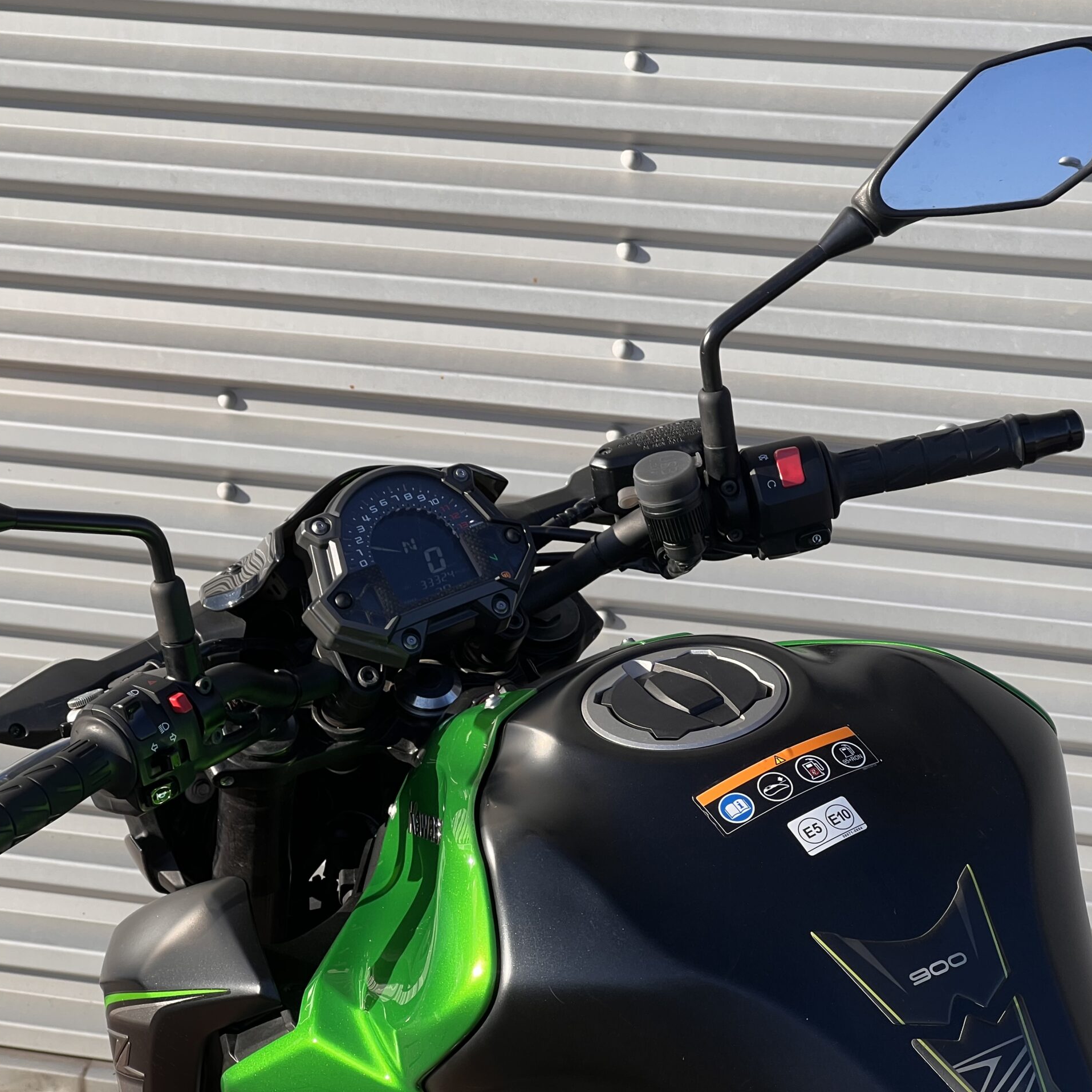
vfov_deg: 19.1
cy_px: 545
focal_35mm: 91
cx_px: 448
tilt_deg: -15.8
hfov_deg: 19.1
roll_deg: -1.5
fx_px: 3248
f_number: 2.8
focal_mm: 9
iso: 32
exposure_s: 1/224
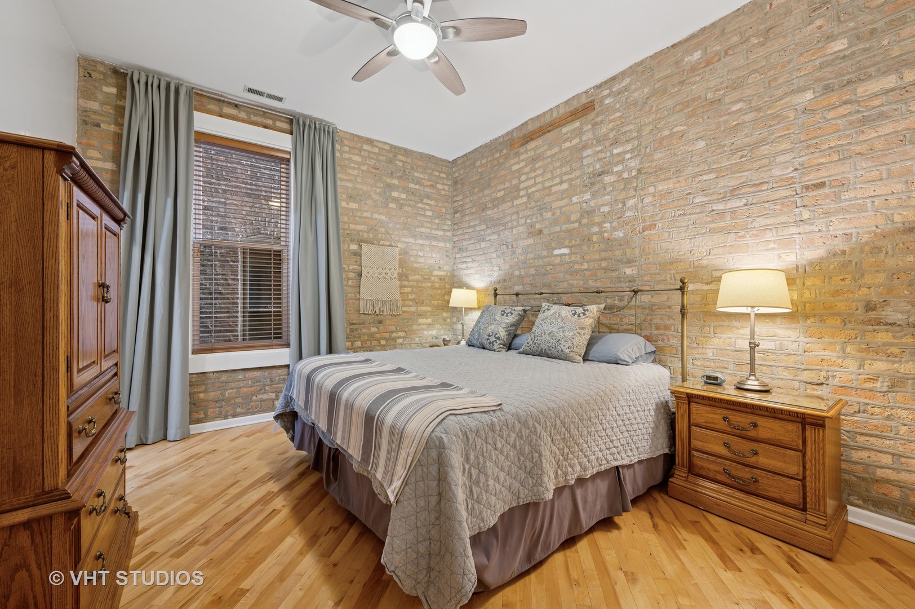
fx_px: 356
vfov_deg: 81.1
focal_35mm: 14
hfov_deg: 104.3
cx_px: 458
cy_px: 304
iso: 200
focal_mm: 14
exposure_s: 1/2
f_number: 9.5
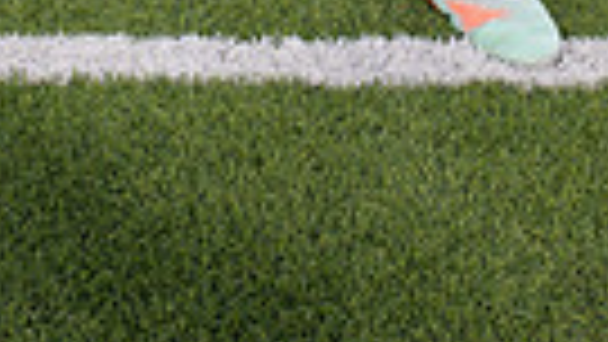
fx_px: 1967
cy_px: -594
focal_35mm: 122
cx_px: 131
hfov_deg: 17.4
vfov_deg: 8.6
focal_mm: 35
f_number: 7.1
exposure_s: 1/320
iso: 125
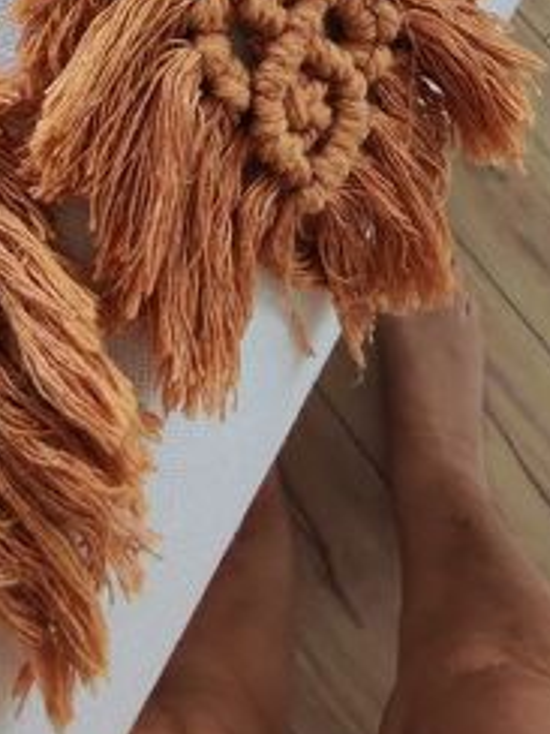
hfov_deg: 34.1
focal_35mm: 42
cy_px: -141
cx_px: 186
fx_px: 890
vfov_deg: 35.5
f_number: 2.2
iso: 50
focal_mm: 1.96
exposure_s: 1/140
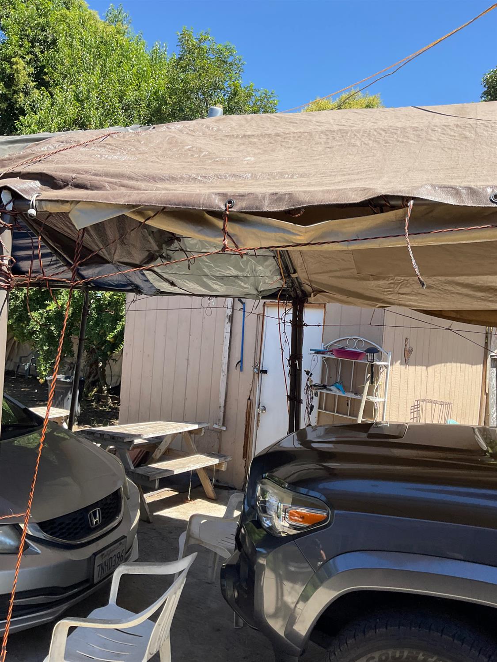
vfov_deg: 61.7
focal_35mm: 29
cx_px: 248
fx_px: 555
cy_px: 331
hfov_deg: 48.2
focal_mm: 3
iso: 16
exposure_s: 1/551
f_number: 1.8
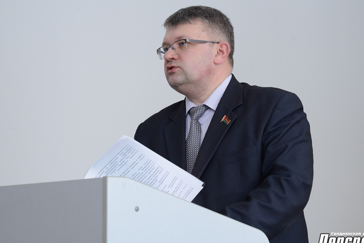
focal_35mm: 107
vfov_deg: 12.8
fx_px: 1082
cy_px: 111
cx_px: 195
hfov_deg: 19.1
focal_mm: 85
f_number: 7.1
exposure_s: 1/100
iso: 2000
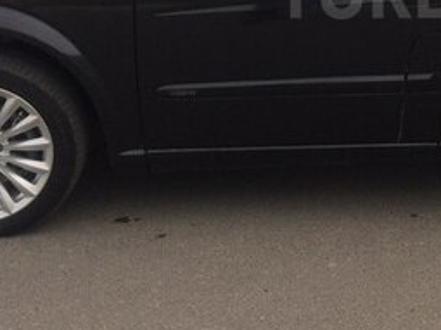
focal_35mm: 75
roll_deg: -2.8
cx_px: 453
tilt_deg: -8.2
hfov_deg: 24.7
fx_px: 955
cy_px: -8
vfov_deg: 19.0
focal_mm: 4.15
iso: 50
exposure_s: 1/100
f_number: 2.2
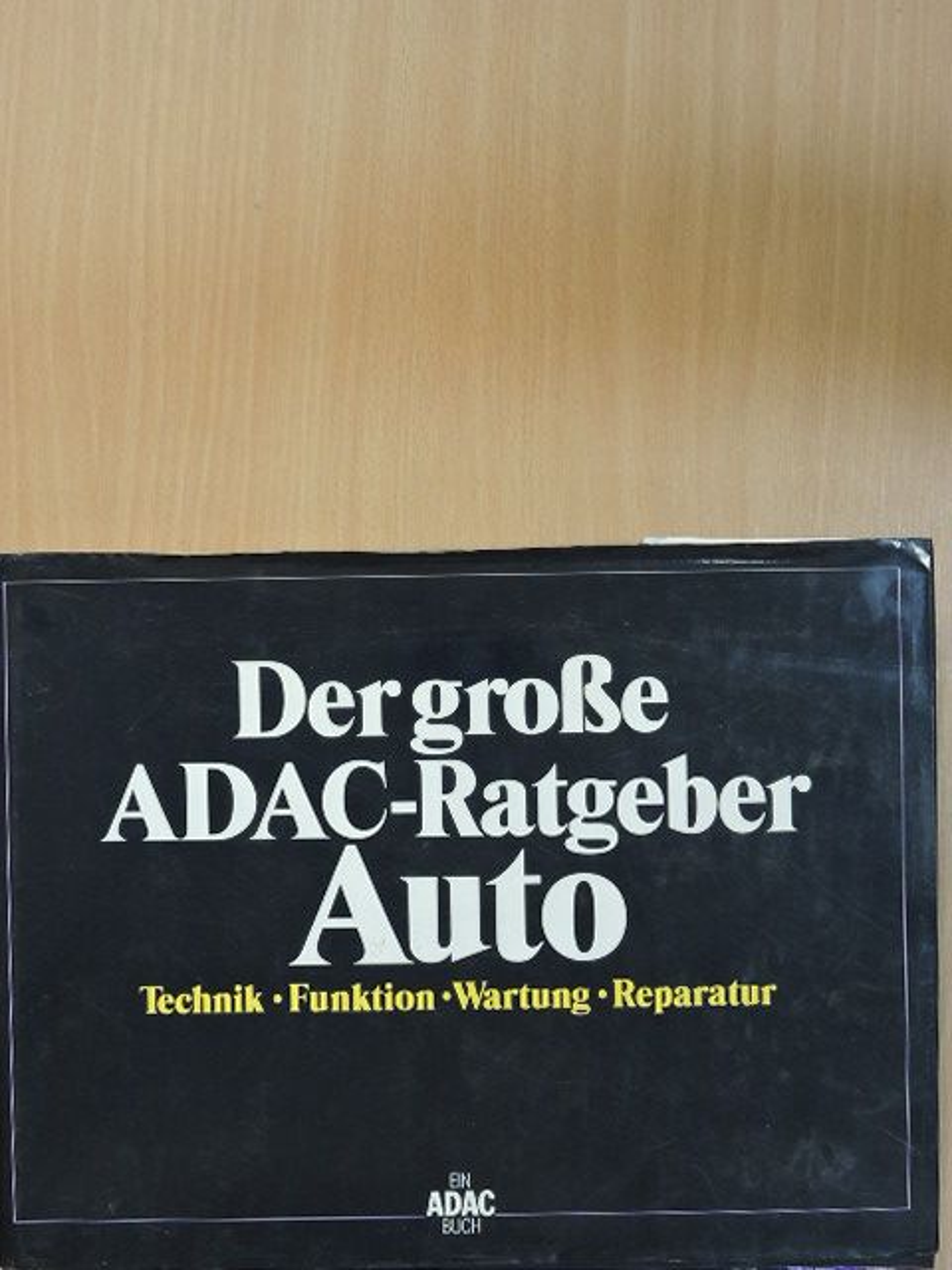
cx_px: 476
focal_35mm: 40
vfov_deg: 46.8
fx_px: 1467
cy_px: 635
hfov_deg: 36.0
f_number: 3.8
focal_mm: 7.2
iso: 400
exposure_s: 1/25
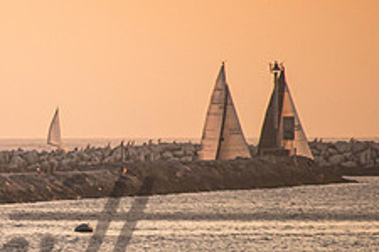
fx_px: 10390
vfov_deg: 1.4
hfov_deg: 2.1
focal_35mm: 987
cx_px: -88
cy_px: 256
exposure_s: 1/125
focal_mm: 250
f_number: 6.3
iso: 800
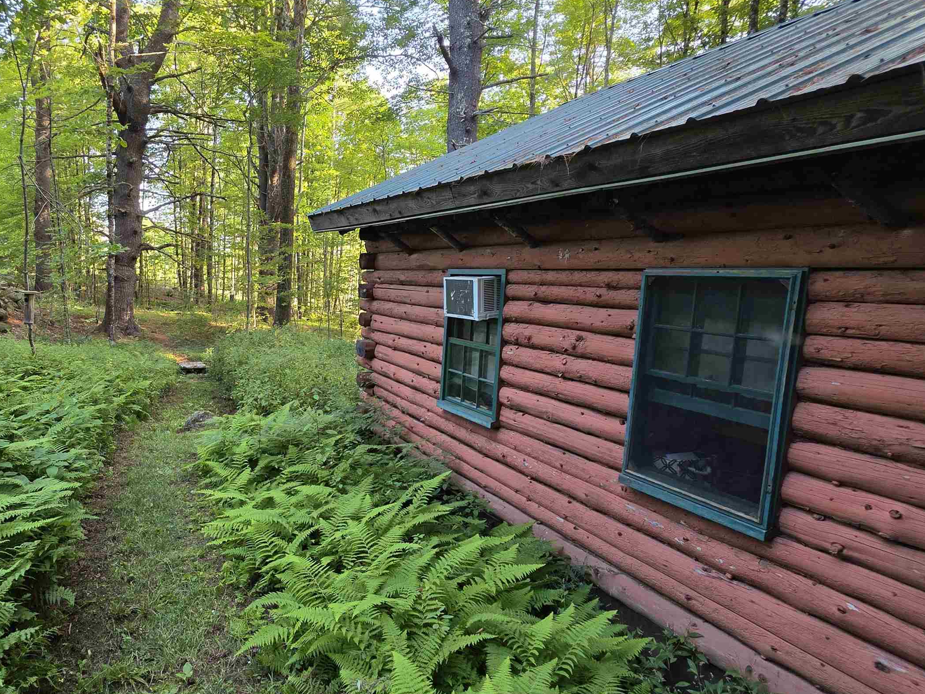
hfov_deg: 80.1
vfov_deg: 68.7
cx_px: 268
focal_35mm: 19
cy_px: 340
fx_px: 508
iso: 125
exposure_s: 1/120
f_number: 1.9
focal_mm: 2.2
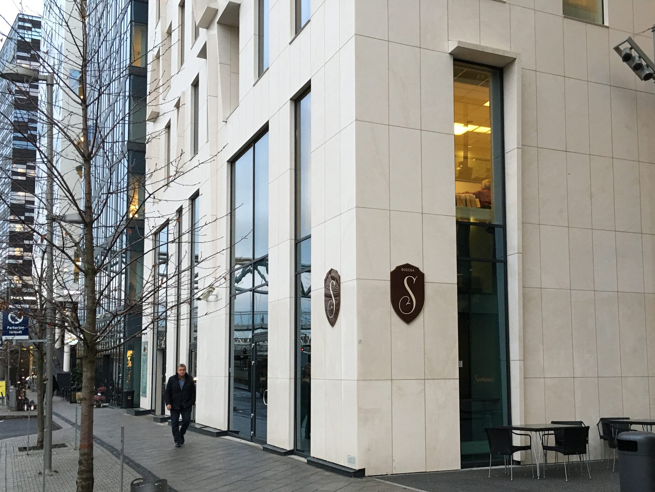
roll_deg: -0.2
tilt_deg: +6.0
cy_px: 305
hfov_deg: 51.2
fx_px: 681
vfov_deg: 39.4
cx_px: 376
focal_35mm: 36
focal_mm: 4.15
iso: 50
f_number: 2.2
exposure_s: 1/33
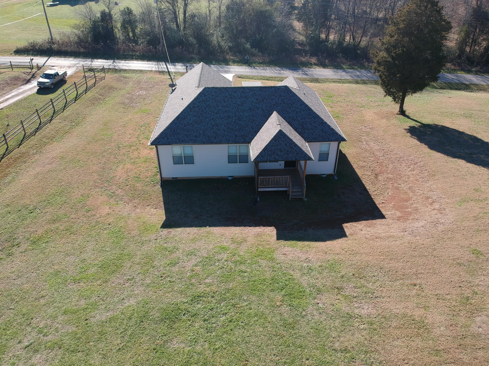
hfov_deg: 69.4
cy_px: 183
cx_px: 244
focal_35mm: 25
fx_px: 353
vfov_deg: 54.9
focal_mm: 4.49
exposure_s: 1/500
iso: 100
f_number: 2.6
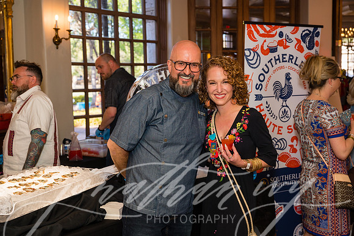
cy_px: 118
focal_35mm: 44
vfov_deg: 30.5
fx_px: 432
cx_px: 177
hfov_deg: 44.5
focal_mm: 44
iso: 640
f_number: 4.5
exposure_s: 1/200
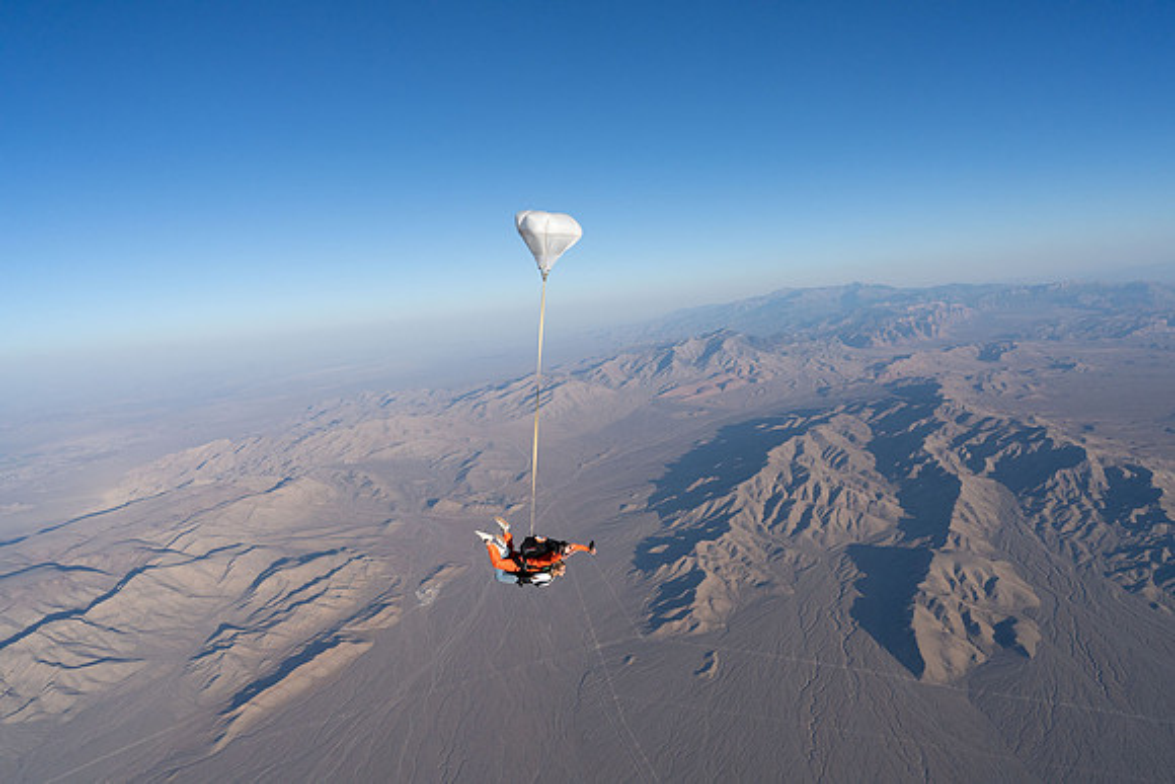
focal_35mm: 24
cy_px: 392
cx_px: 588
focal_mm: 24
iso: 800
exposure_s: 1/2000
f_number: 9
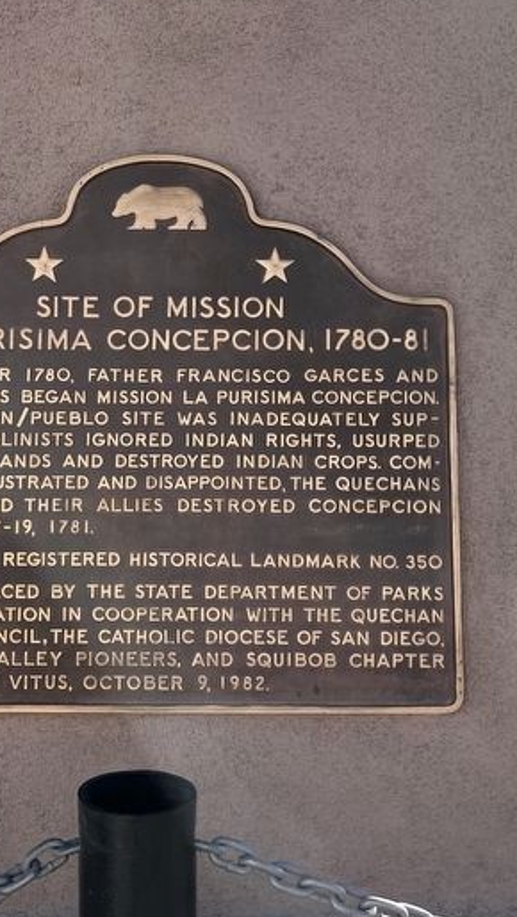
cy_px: 397
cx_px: 146
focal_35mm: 44
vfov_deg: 46.3
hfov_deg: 26.9
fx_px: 1071
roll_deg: +3.5
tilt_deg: -1.8
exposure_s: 1/1890
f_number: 1.6
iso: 50
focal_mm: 5.1
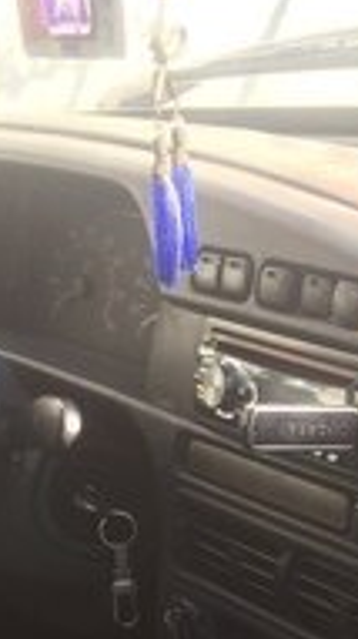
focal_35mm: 82
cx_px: 281
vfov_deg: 23.5
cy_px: 783
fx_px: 1388
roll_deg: +2.8
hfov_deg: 14.6
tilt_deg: -30.8
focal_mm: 4.15
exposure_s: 1/139
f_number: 2.2
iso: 32
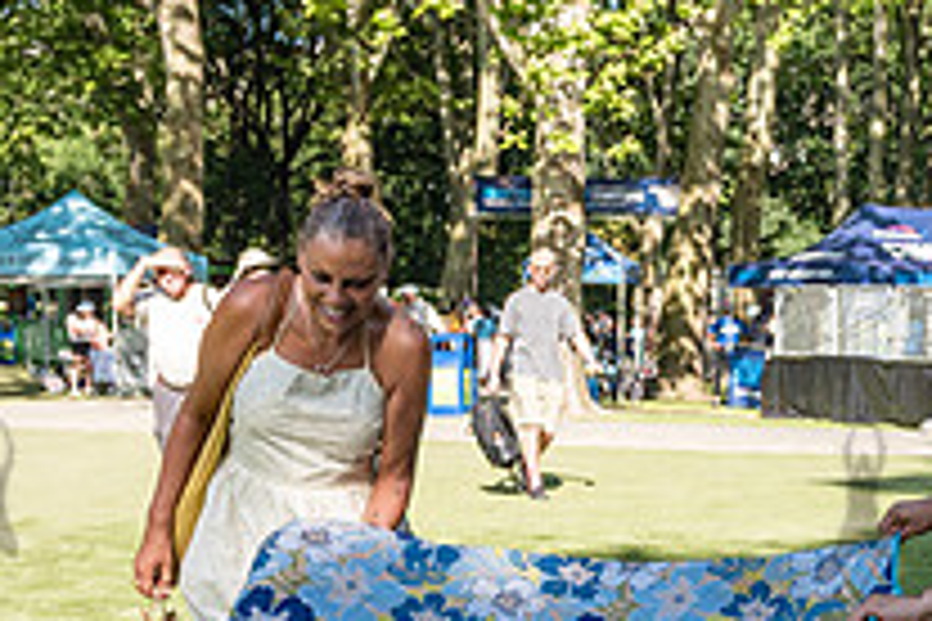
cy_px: 479
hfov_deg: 28.4
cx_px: 860
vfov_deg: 19.8
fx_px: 1760
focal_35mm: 68
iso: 160
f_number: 4
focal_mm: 24
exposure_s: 1/640
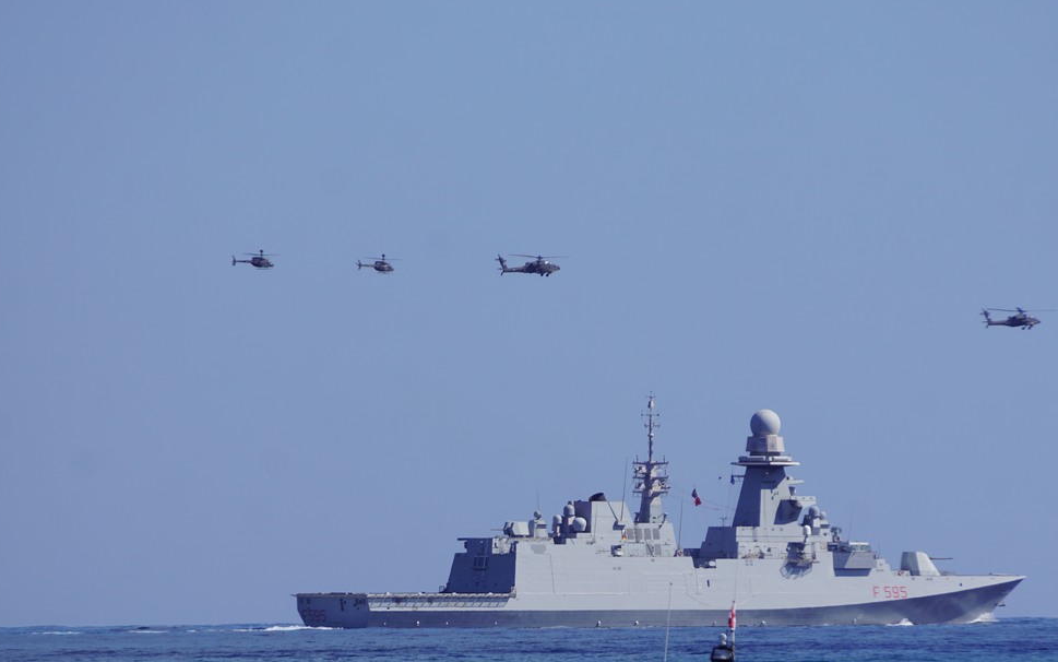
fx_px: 16381
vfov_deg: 2.3
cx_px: 586
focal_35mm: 568
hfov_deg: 3.7
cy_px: 409
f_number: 6.3
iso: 100
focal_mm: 300
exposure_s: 1/640
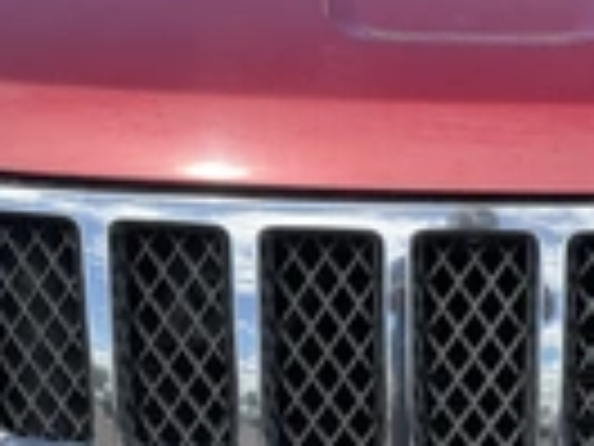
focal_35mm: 88
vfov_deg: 16.6
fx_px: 1510
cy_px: 401
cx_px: 482
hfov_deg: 21.9
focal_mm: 3
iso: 25
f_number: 1.8
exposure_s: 1/792
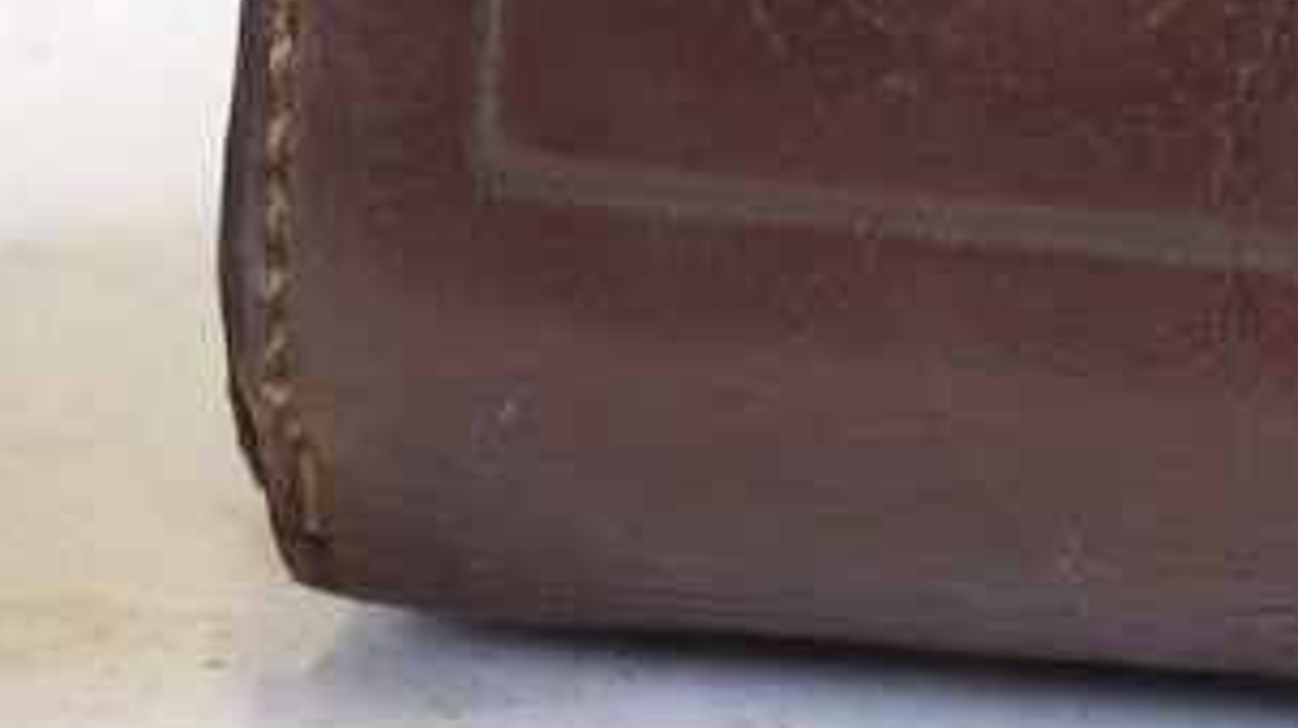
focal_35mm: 259
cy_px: -779
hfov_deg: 8.3
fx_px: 8909
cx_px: 231
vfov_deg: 4.6
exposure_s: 1/80
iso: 800
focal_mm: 30
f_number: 7.1
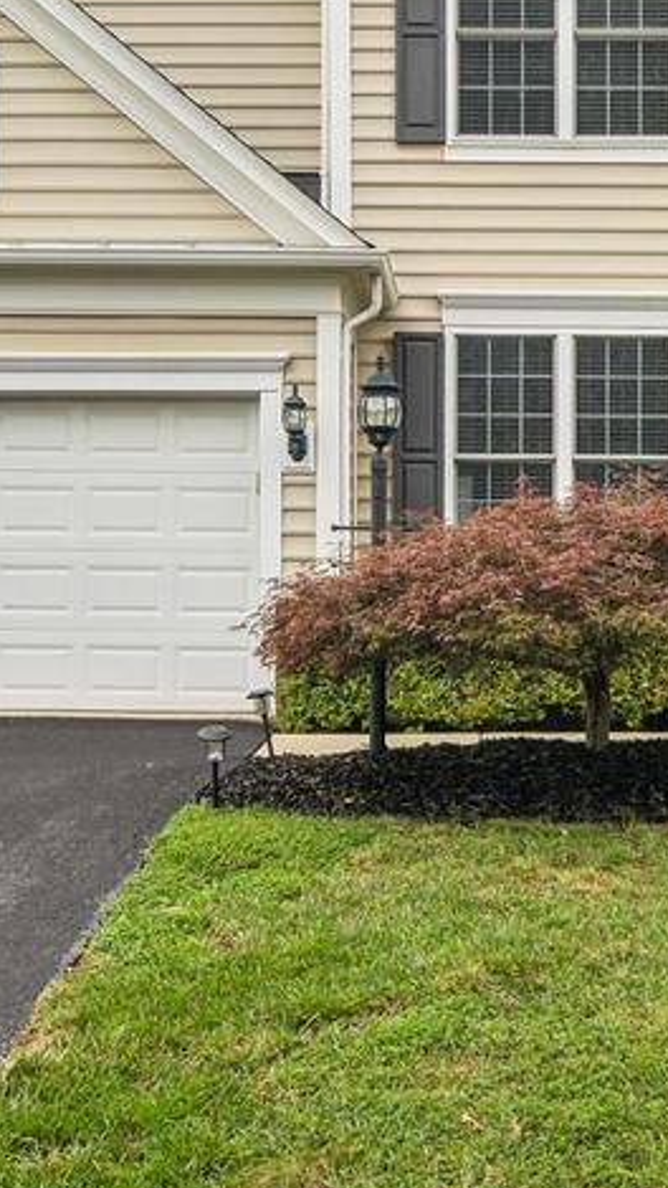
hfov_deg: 25.9
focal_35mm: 45
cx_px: 559
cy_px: 132
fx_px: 1416
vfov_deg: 42.0
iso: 100
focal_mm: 14
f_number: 8
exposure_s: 1/125
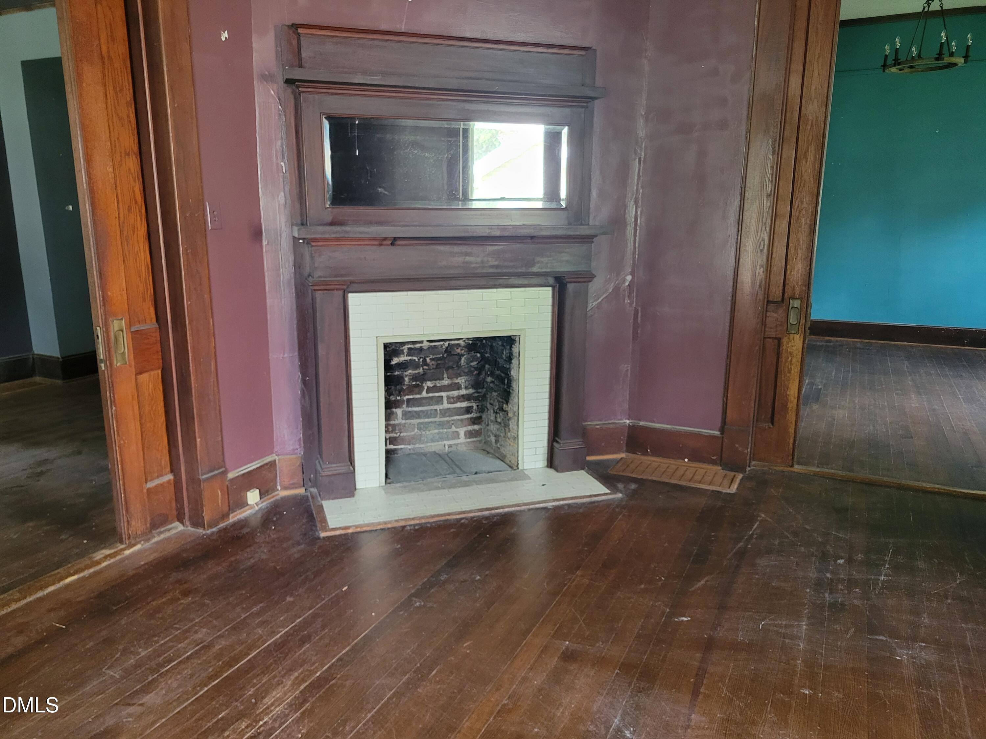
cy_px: 370
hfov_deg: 67.3
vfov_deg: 53.1
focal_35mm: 26
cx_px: 493
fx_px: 741
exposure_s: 1/40
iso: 320
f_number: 1.8
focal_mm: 5.4
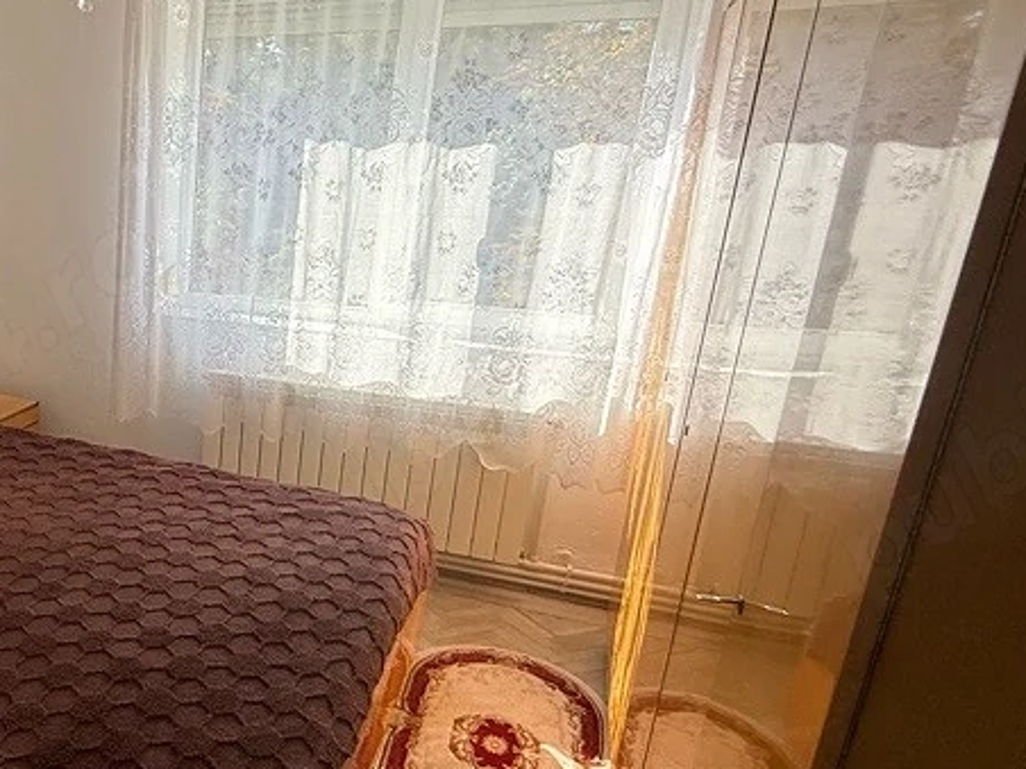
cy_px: 424
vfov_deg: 45.4
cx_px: 59
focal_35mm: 31
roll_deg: -0.3
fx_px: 919
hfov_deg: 50.1
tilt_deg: -16.9
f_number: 2.2
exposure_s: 1/333
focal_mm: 2.22
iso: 64
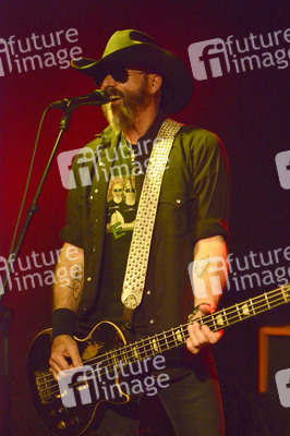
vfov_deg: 28.9
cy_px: 218
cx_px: 145
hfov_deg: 19.4
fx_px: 847
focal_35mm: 70
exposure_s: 1/160
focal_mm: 70
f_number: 2.8
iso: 10159
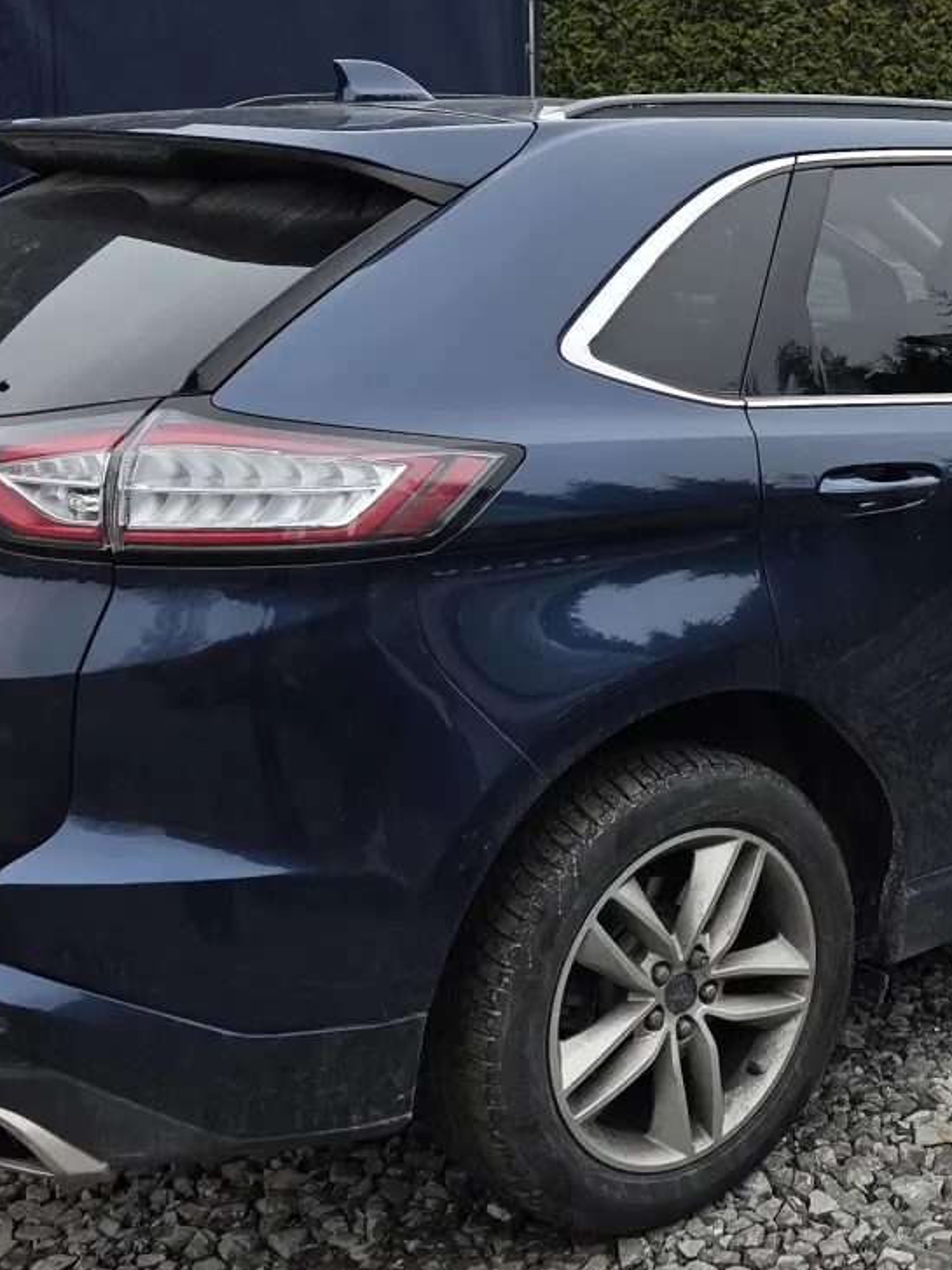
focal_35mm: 54
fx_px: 1981
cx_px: 962
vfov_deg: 35.2
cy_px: 425
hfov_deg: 25.6
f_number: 1.8
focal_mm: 5.4
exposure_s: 1/2128
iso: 80
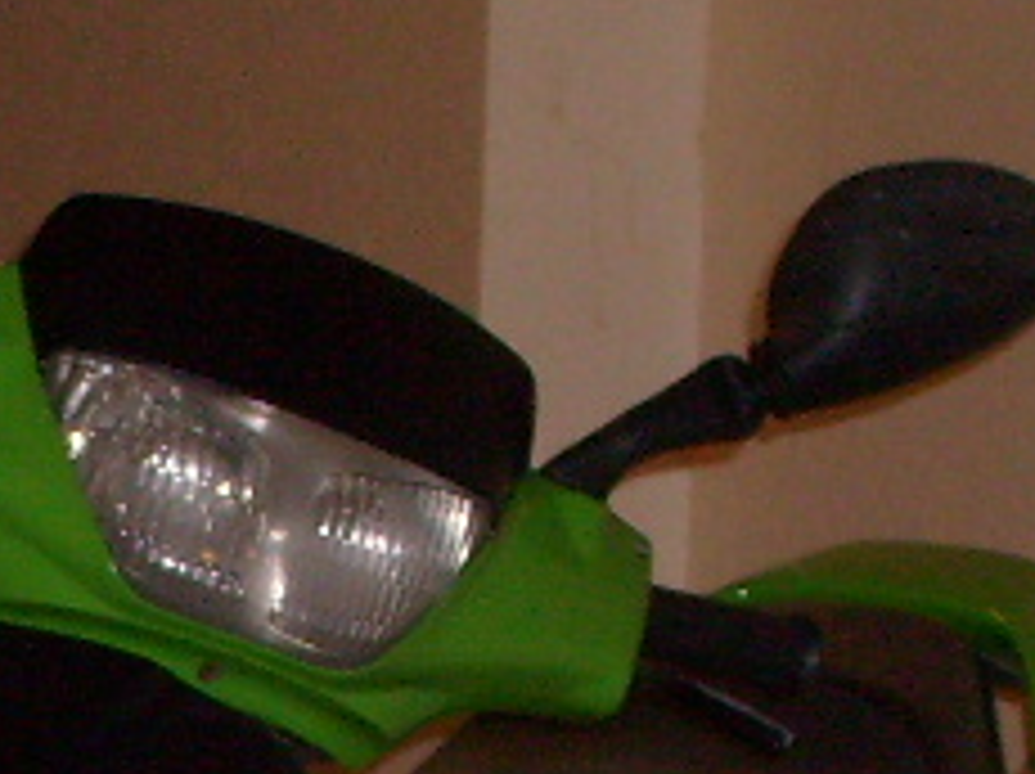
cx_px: -490
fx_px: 8124
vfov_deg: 5.4
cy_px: 1400
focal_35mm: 272
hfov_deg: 7.2
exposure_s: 1/30
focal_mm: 10.3
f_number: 3.6
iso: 100
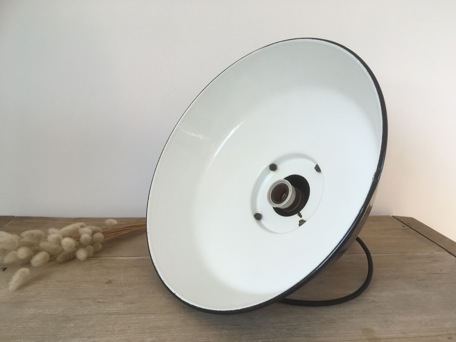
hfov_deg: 61.7
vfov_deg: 48.2
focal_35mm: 29
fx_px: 382
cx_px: 228
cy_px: 171
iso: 25
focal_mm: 4.15
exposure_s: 1/50
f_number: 2.2
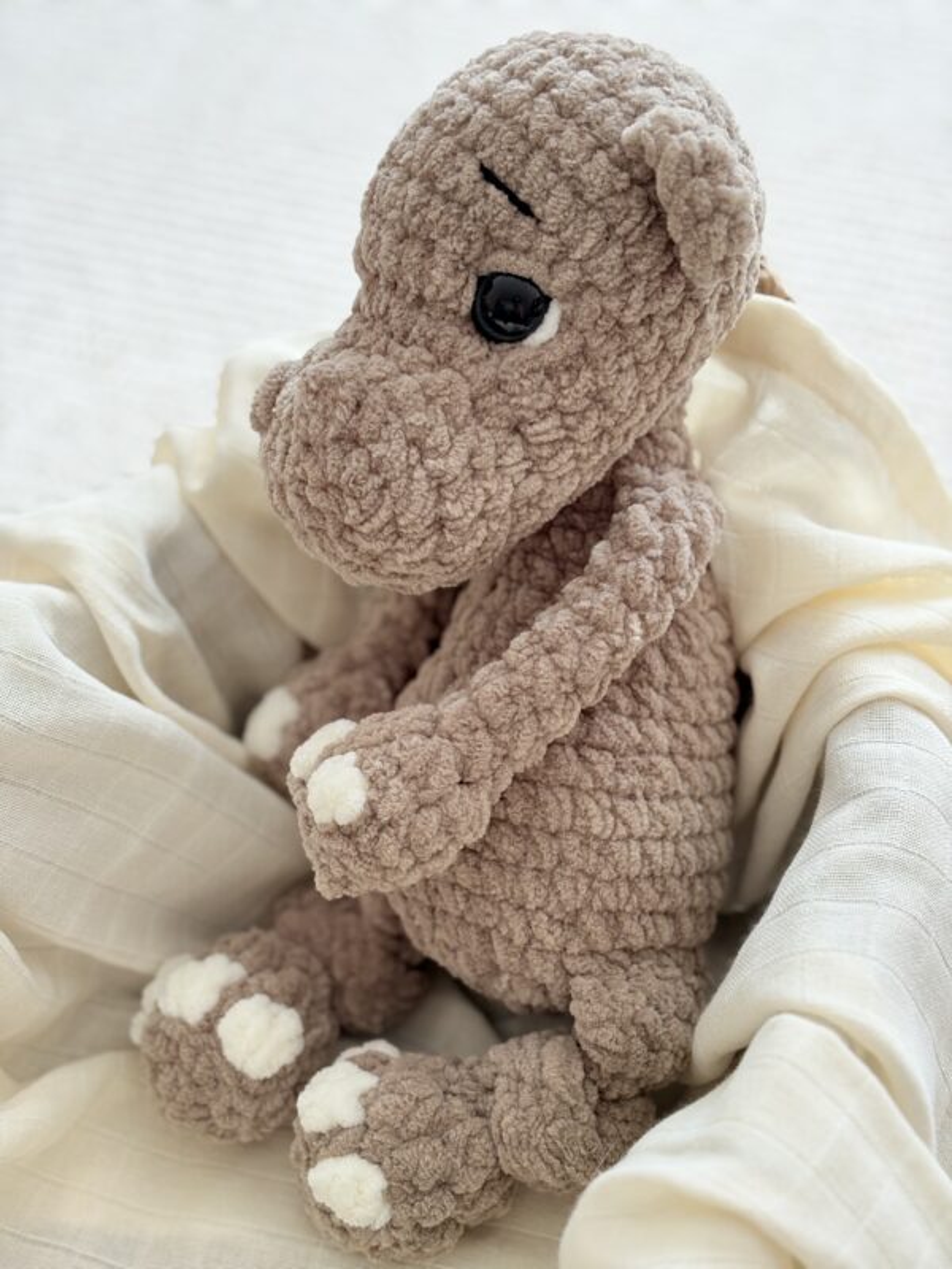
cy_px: 634
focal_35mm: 52
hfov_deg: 28.0
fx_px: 1907
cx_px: 476
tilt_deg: -45.0
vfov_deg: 36.8
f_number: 1.6
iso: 50
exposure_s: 1/106
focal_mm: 5.96
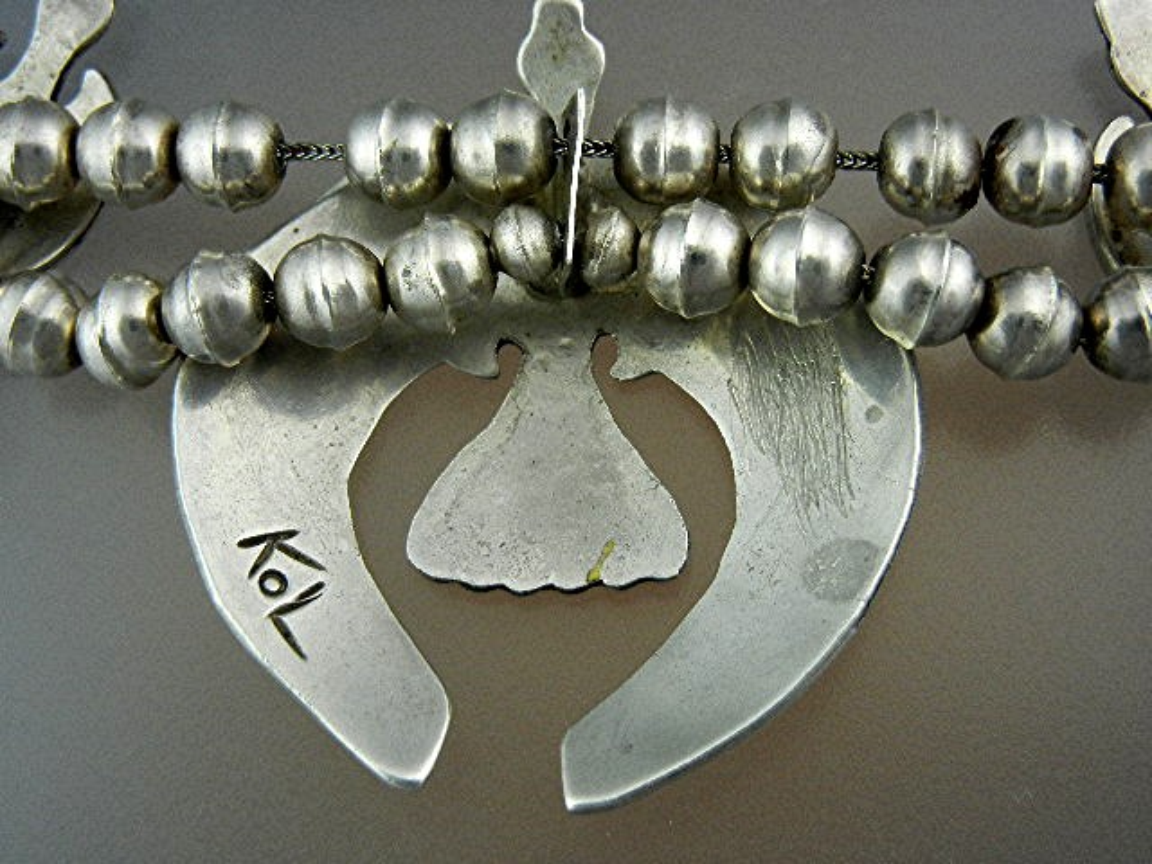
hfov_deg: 32.7
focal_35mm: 59
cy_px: 432
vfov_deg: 24.8
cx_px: 576
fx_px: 1963
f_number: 4
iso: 400
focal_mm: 10.6
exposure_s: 1/40
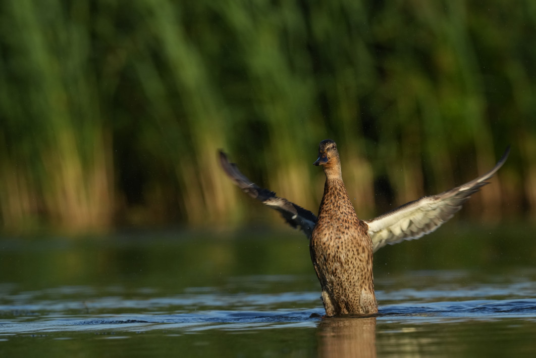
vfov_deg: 1.1
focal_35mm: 1200
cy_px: 179
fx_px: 17865
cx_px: 268
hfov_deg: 1.7
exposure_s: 1/1000
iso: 800
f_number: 11
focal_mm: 800
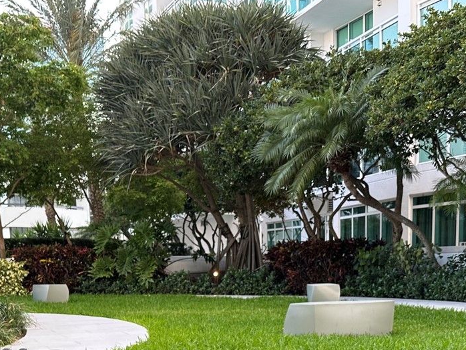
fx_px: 741
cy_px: 355
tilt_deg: -6.7
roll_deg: +0.9
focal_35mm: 55
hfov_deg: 34.9
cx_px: 232
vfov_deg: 25.2
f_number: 1.78
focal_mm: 6.86
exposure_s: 1/218
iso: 64
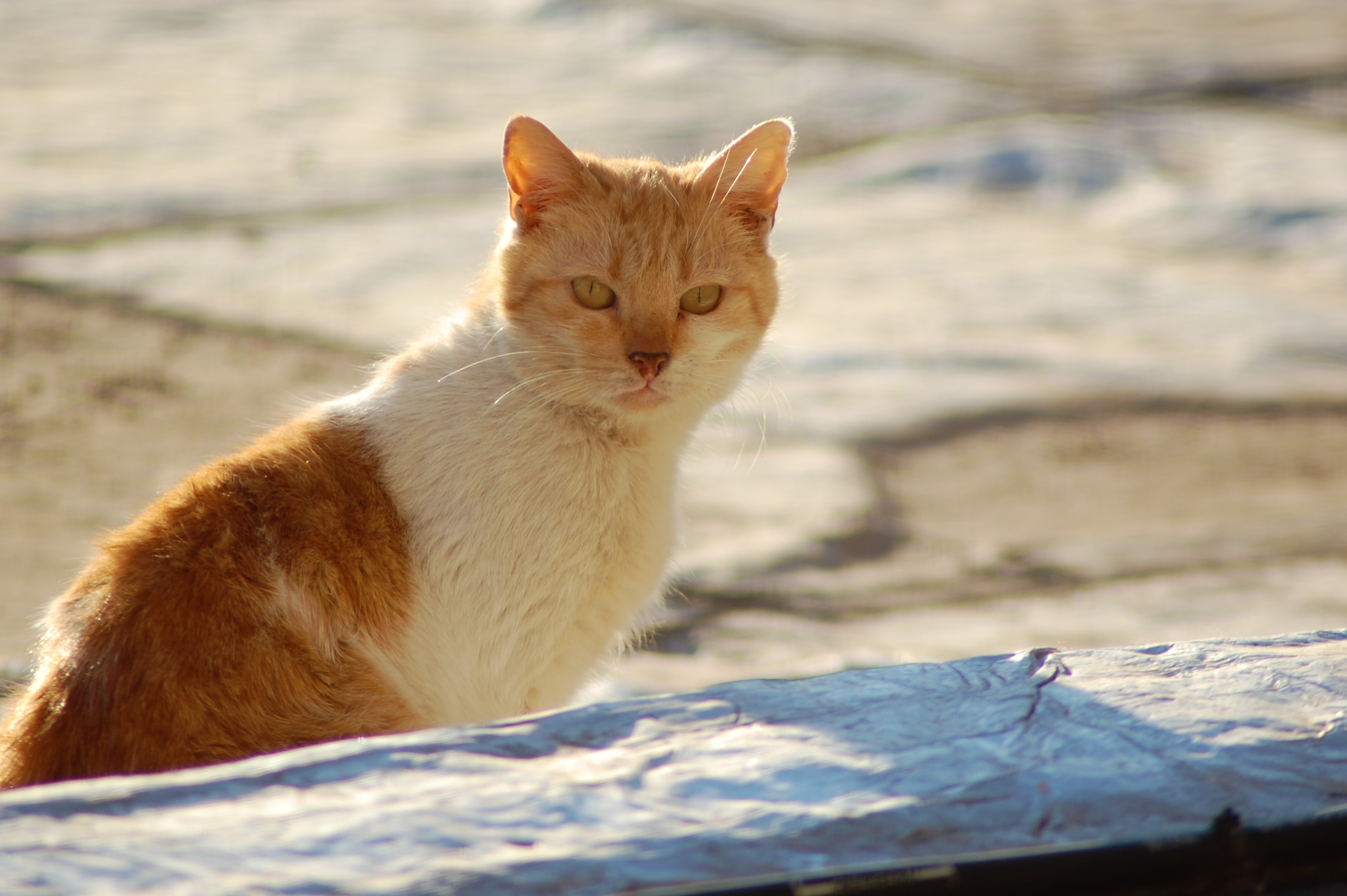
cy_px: 455
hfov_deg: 5.2
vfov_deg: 3.4
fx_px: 14878
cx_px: 627
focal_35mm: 398
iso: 200
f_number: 5.6
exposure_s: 1/250
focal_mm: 240
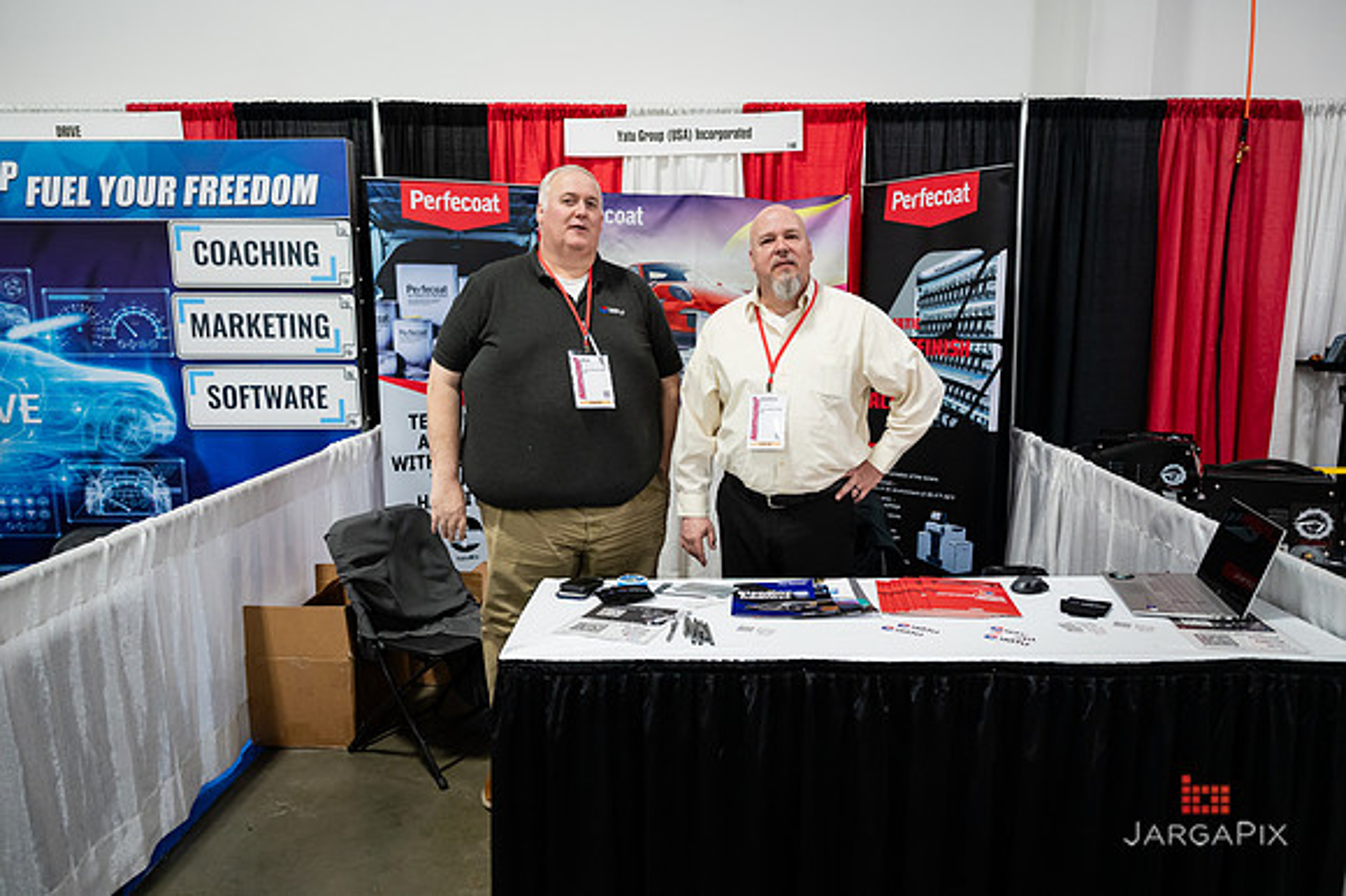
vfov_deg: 50.9
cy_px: 457
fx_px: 941
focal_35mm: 25
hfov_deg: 71.1
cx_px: 686
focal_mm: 24
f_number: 3.2
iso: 2500
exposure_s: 1/200
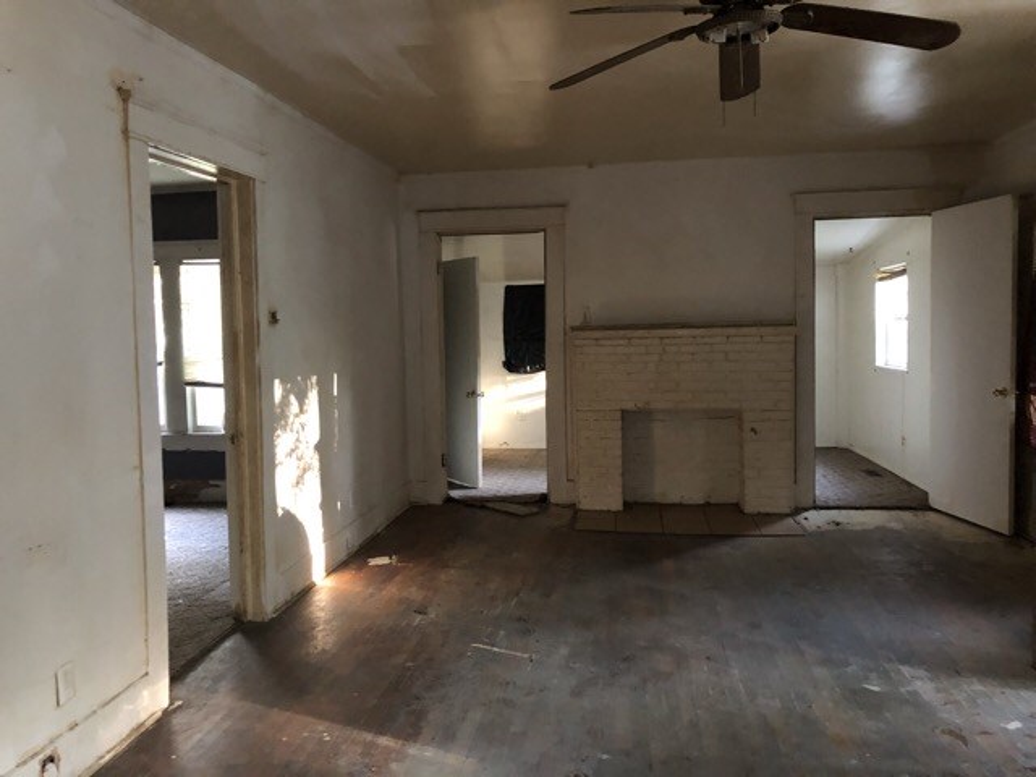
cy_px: 388
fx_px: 838
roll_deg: +2.6
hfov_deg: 63.4
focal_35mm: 28
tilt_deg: -3.5
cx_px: 518
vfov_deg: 49.7
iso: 100
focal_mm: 4
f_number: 1.8
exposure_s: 1/4
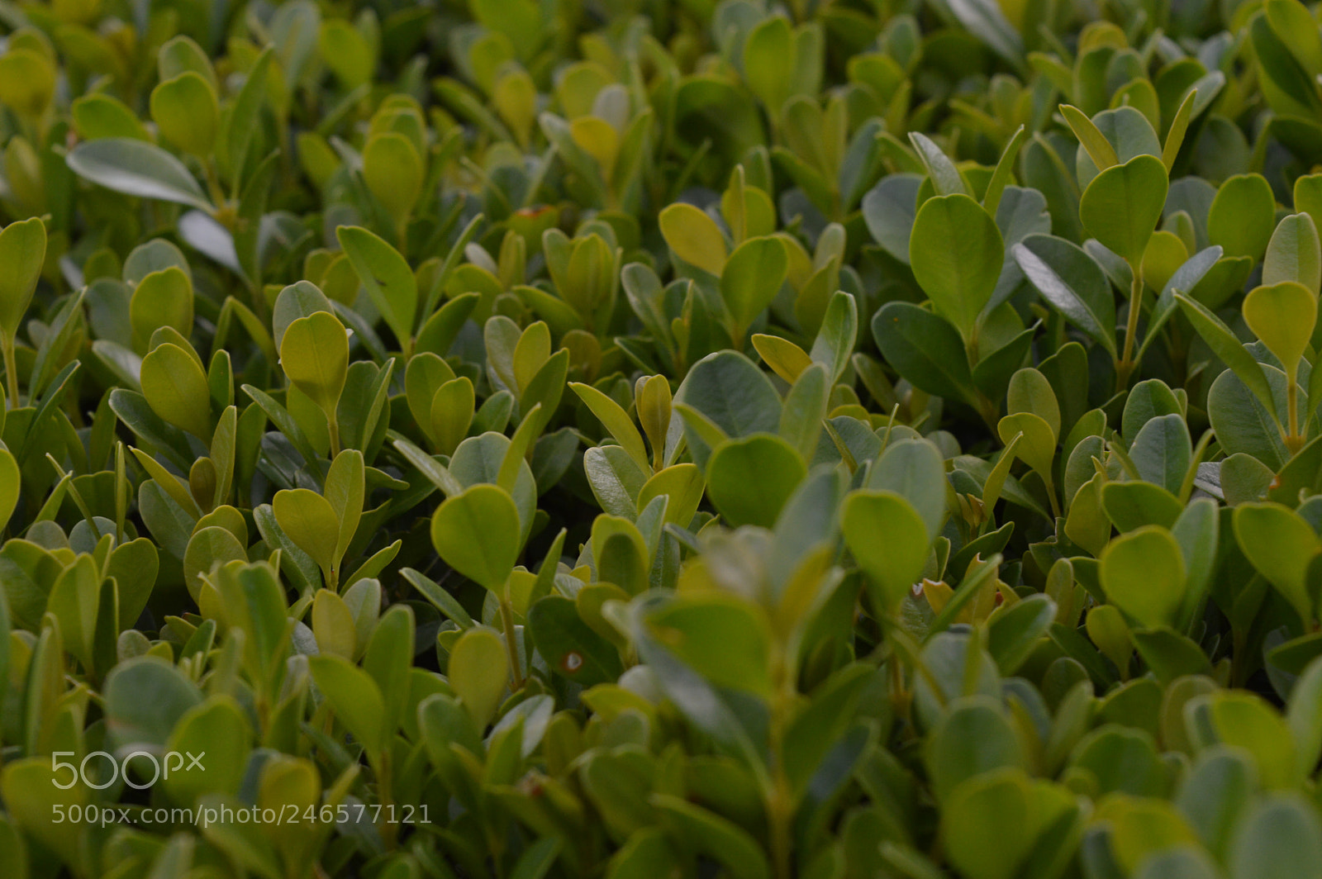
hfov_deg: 24.6
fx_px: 3027
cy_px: 440
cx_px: 661
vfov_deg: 16.5
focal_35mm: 82
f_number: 8
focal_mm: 55
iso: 400
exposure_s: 1/125
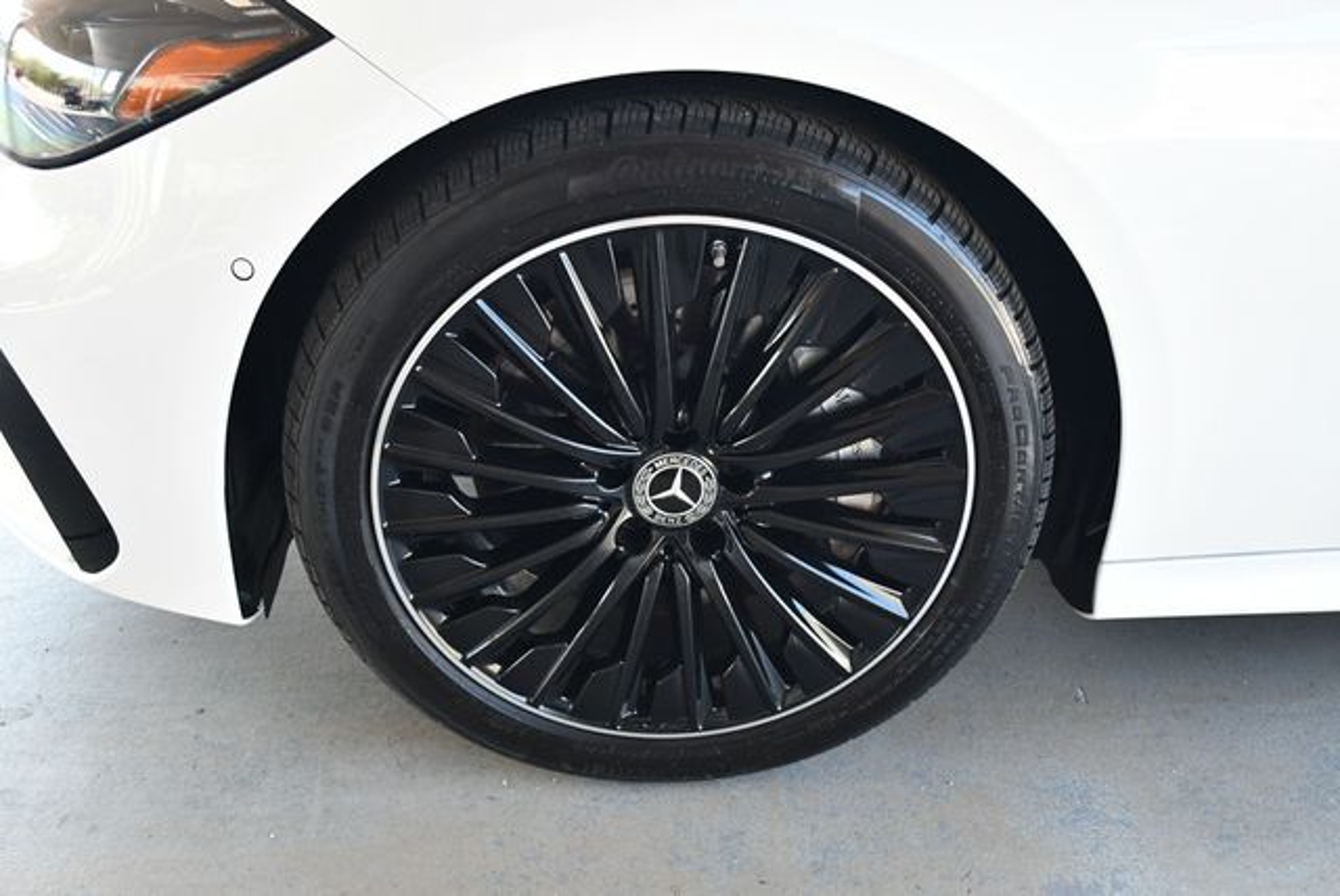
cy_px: 448
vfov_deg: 36.9
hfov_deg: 53.1
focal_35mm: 36
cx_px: 670
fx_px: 1341
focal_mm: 18
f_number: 3.5
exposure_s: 1/250
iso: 800
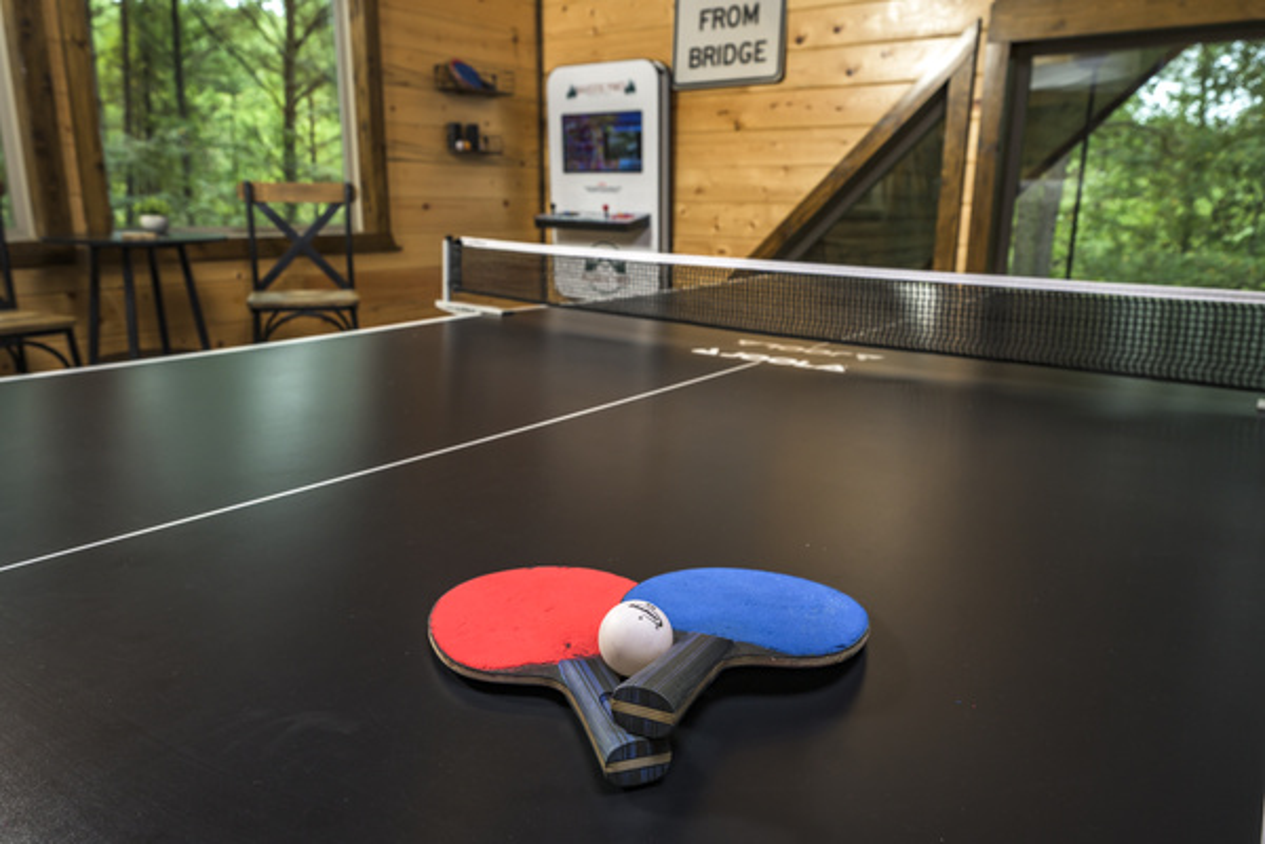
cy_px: 422
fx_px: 843
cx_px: 632
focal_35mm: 24
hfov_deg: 73.7
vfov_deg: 53.1
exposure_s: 1/125
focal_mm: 24
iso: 400
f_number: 8
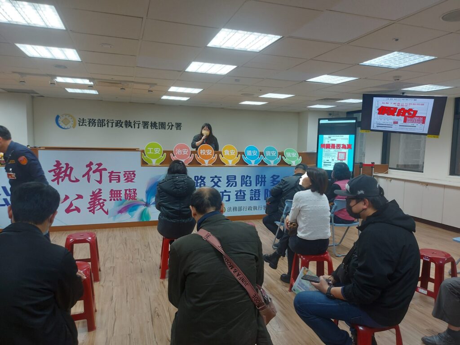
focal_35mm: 24
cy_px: 172
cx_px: 230
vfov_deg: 56.8
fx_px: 319
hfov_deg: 71.6
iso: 100
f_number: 1.8
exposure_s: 1/60
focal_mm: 5.23
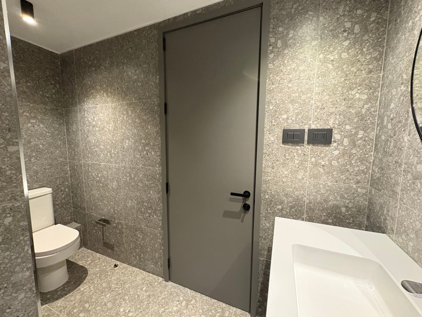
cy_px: 158
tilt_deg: -6.6
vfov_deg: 85.7
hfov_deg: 102.1
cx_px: 211
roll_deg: -0.4
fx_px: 171
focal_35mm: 14
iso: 800
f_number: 2.2
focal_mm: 2.22
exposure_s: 1/50
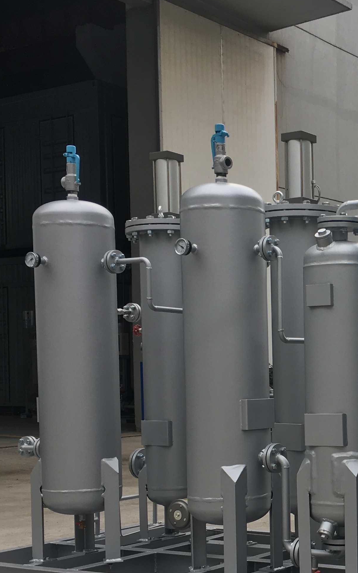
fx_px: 999
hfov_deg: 19.2
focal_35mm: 64
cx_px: 423
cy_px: 415
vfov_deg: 31.5
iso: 25
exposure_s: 1/481
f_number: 2.2
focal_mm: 4.15
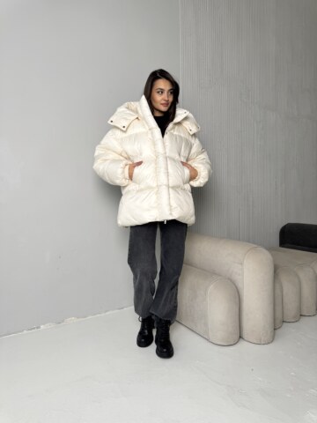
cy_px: 212
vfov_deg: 71.6
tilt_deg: +0.3
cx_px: 158
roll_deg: +0.2
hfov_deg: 56.8
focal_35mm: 24
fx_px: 293
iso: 50
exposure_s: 1/121
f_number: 1.78
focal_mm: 6.76
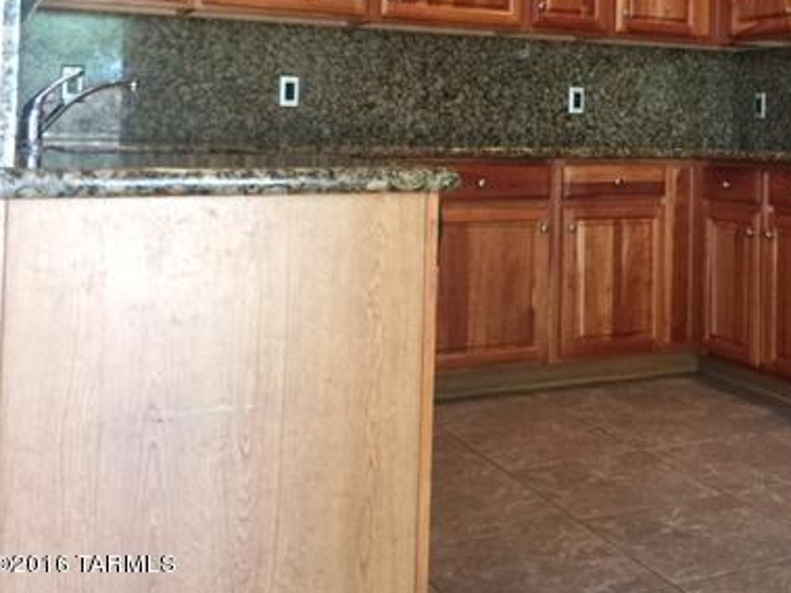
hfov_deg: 37.3
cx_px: 649
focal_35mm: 49
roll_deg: -1.8
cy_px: 104
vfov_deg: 28.9
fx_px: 1119
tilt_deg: +0.9
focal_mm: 4.15
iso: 50
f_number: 2.2
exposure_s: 1/15
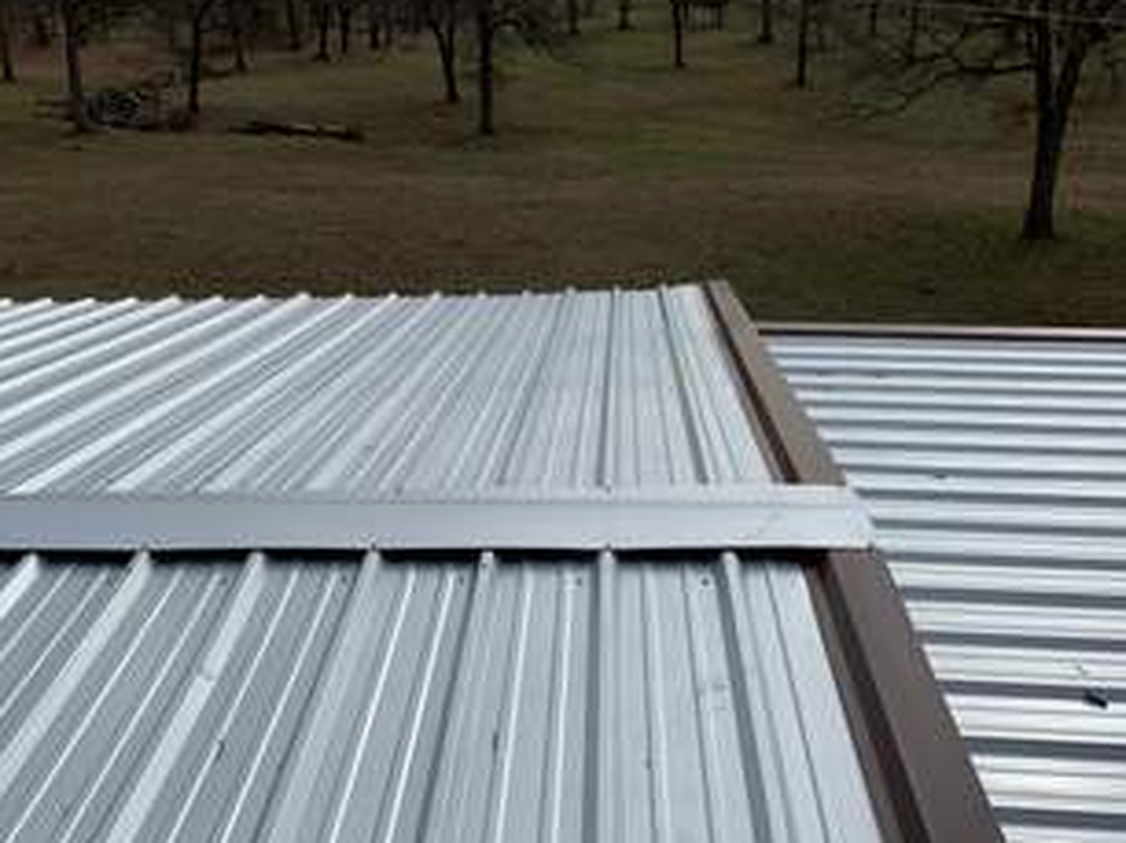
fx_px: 1105
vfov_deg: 41.4
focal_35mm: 34
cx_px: 523
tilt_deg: -22.9
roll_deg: +1.7
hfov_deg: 53.9
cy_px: 526
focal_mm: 4.25
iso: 25
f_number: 1.8
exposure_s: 1/5714
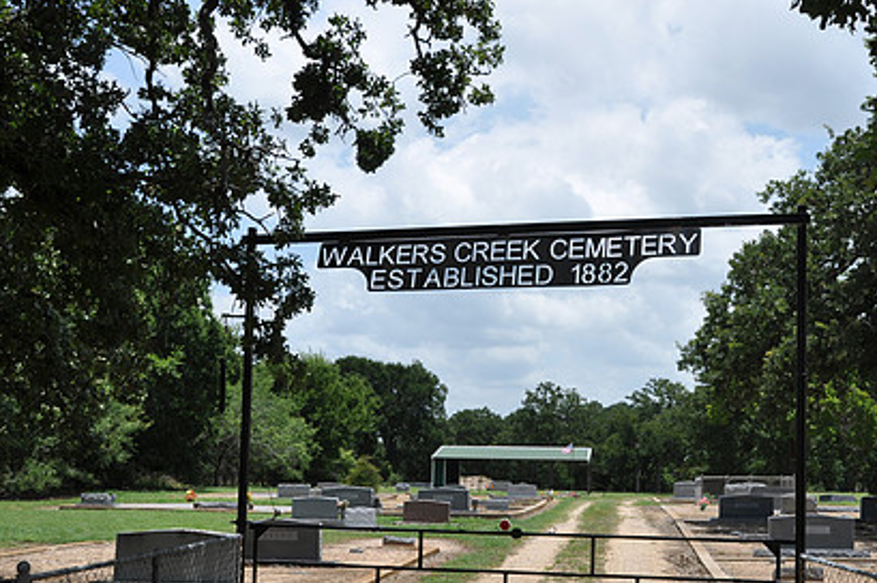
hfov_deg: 38.4
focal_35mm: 51
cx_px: 590
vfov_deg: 26.4
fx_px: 1241
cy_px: 353
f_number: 10
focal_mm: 24
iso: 200
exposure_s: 1/100
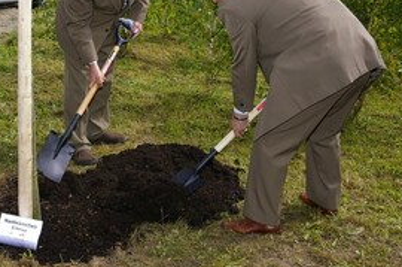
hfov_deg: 34.5
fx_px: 635
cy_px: 87
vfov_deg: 23.6
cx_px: 108
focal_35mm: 57
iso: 200
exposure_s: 1/180
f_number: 8
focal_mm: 24
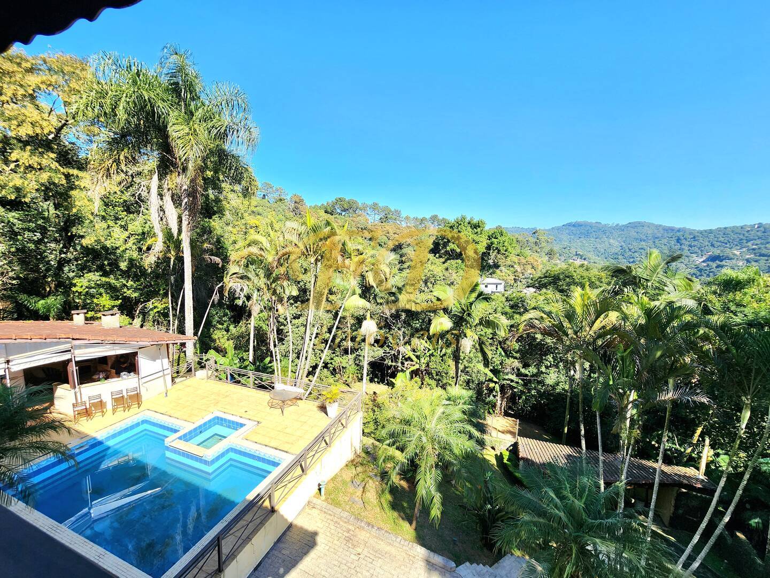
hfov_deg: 106.2
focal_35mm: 13
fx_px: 289
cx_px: 385
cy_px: 289
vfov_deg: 89.9
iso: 50
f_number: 2.2
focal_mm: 2.2
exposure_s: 1/714
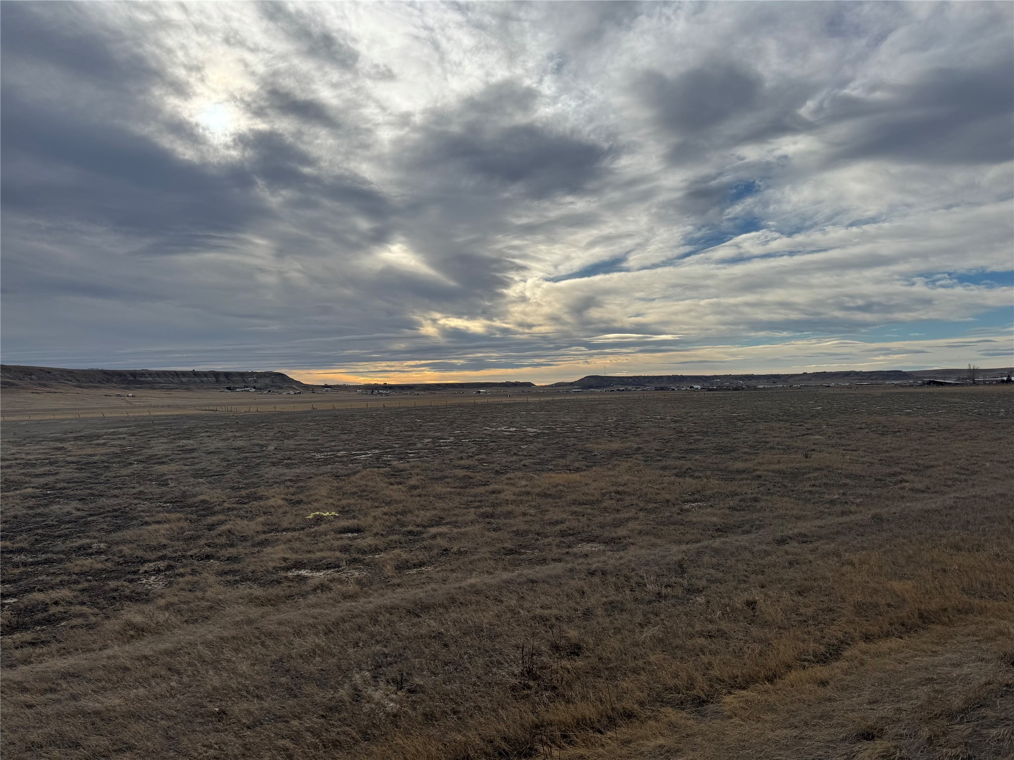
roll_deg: +1.7
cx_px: 507
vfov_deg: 56.8
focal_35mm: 24
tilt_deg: +1.4
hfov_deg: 71.6
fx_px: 703
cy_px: 380
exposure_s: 1/7937
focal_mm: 6.76
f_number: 1.78
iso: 80
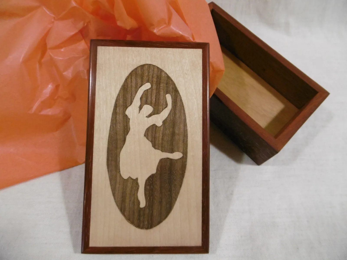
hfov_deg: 71.6
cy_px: 130
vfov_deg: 56.8
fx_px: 241
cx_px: 174
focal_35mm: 24
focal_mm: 4.3
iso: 400
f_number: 3.1
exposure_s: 1/60
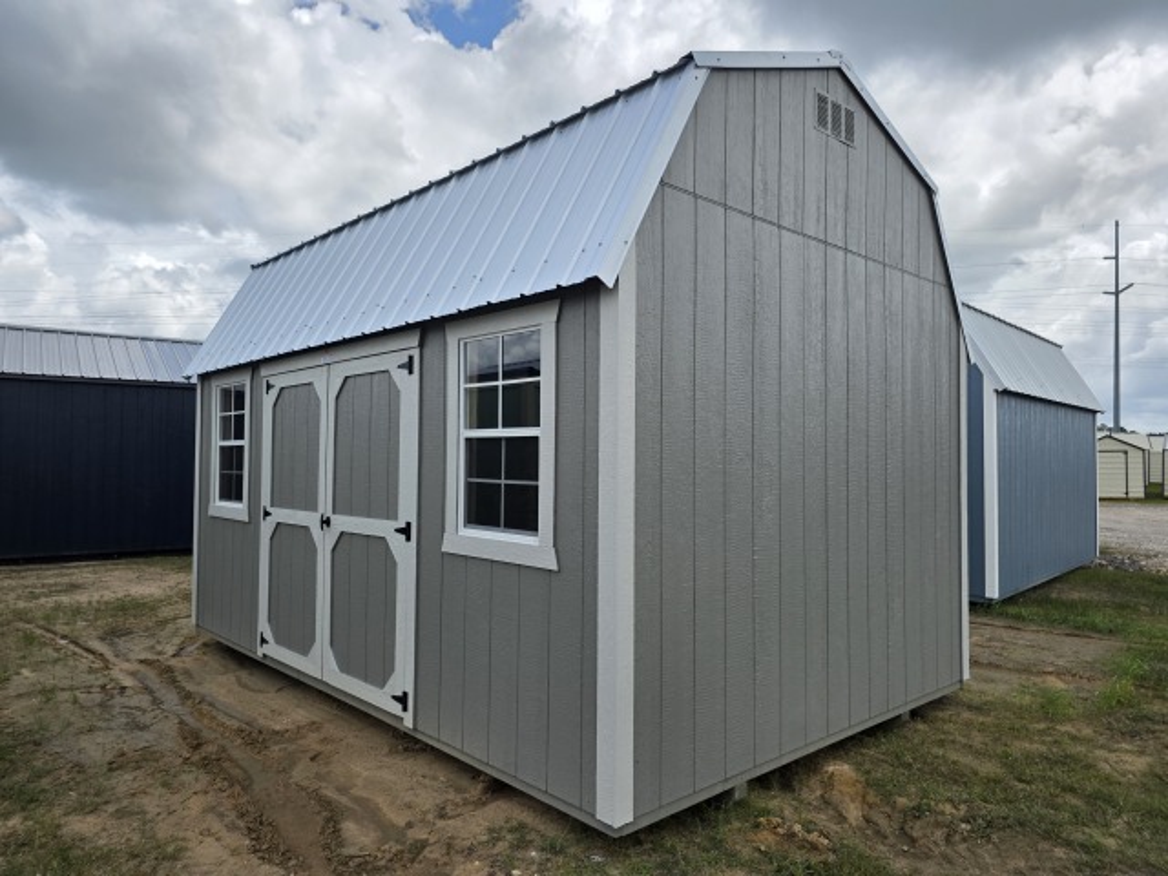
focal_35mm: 23
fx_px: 776
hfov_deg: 73.9
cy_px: 438
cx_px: 584
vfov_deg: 58.9
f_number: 1.7
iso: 80
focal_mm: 6.3
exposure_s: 1/5778
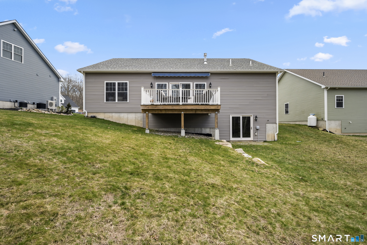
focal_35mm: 18
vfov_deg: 67.4
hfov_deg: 90.0
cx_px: 184
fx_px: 183
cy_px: 122
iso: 320
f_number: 9
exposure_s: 1/125
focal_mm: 18
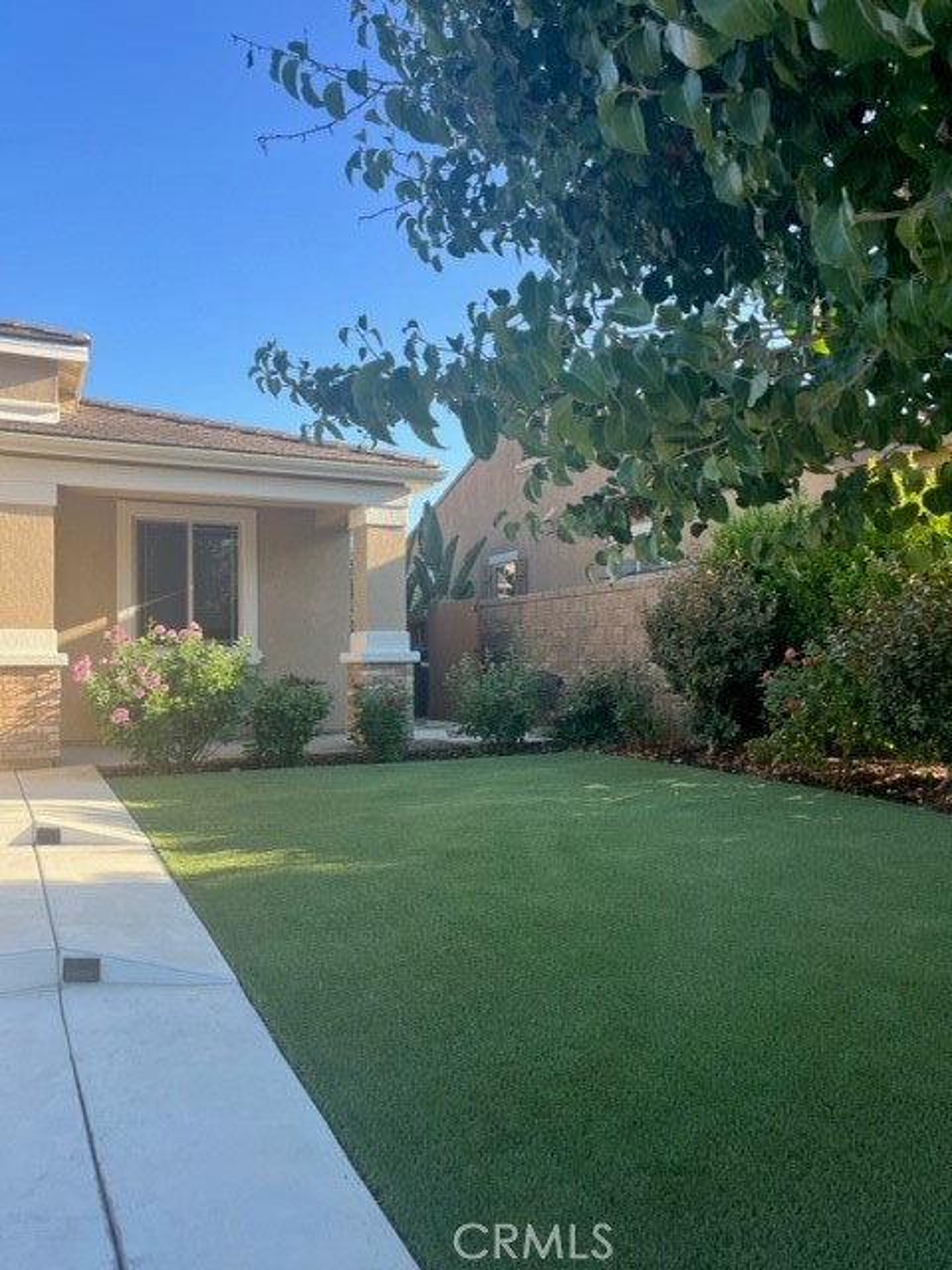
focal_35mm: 26
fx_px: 953
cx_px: 476
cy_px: 635
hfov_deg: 53.1
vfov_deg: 67.3
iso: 50
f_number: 1.6
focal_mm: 5.1
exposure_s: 1/672
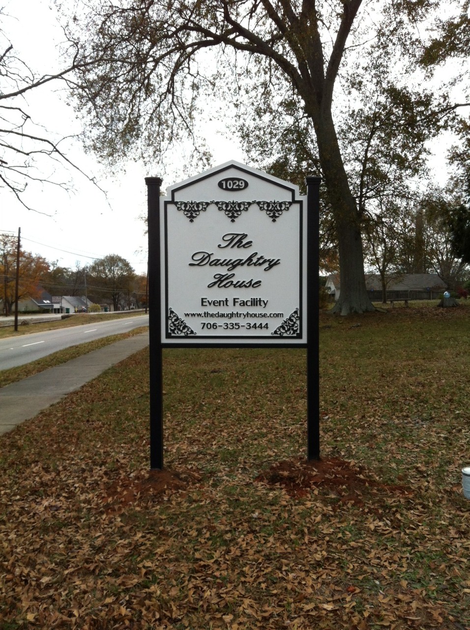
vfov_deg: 52.7
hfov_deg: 40.6
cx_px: 235
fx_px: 635
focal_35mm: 35
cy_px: 315
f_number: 2.8
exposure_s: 1/794
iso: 80
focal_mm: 3.85
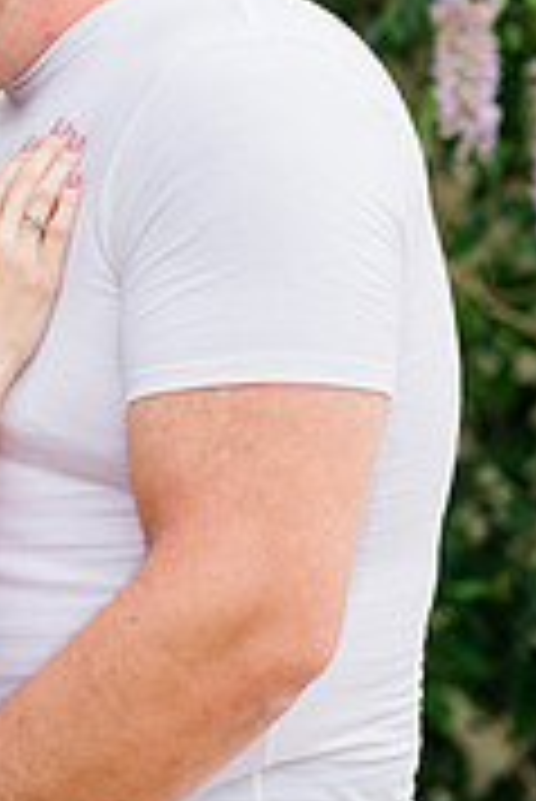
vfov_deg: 9.5
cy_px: 0
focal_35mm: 215
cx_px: -50
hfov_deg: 6.4
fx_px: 4792
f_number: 2.8
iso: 320
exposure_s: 1/160
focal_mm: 85
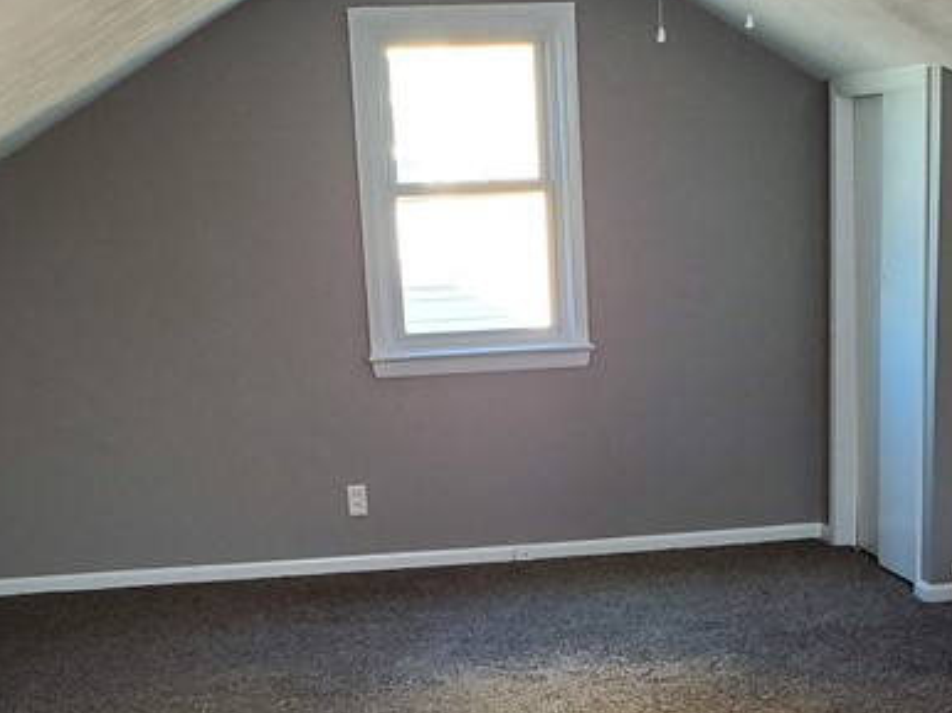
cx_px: 607
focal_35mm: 69
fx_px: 1896
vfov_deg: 20.4
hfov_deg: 28.1
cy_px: 772
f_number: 2.4
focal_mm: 4.3
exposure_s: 1/39
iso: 200
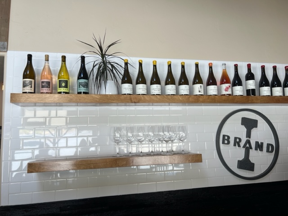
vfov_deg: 53.1
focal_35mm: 26
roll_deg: +2.4
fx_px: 216
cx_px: 144
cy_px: 108
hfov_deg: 67.3
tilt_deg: +7.4
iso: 40
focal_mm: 5.7
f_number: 1.5
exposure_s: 1/236
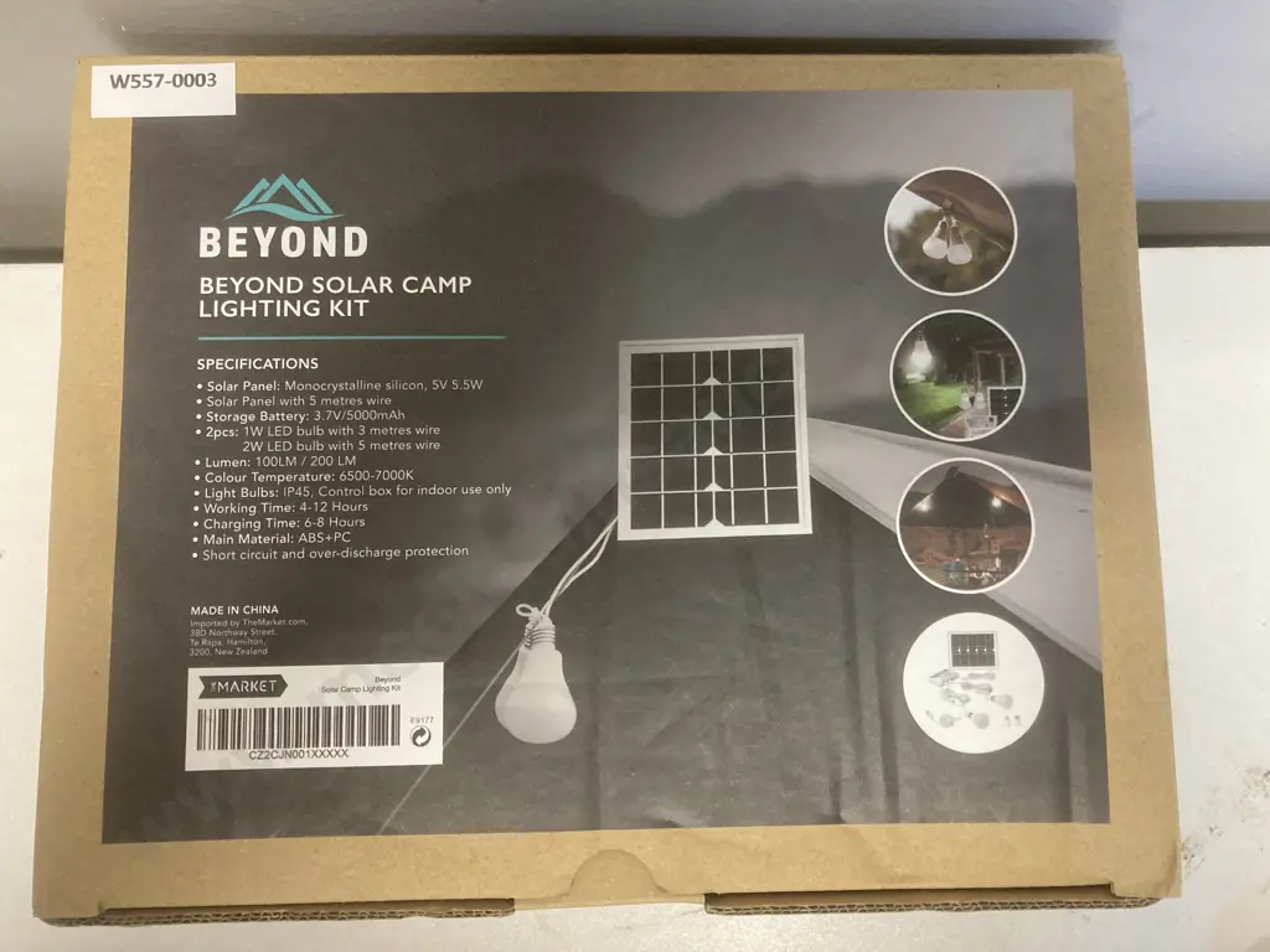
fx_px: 1027
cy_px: 476
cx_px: 635
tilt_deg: -81.7
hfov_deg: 63.4
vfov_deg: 49.7
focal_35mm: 28
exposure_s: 1/50
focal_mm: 3.99
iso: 200
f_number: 1.8
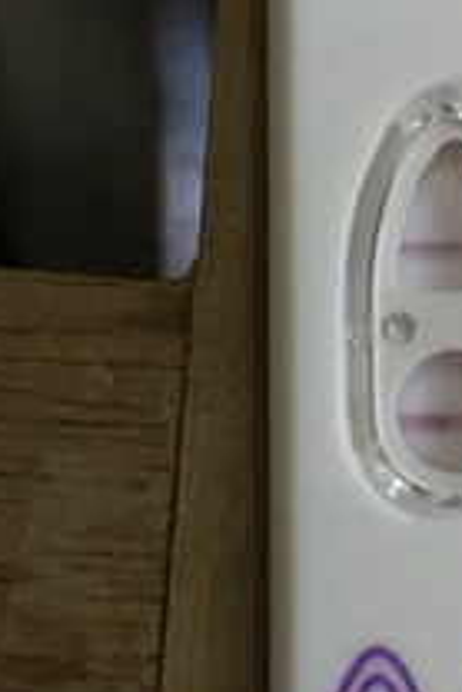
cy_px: 299
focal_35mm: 87
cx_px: 462
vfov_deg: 23.3
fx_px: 1672
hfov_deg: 15.4
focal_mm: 4.15
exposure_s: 1/17
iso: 400
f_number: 2.2
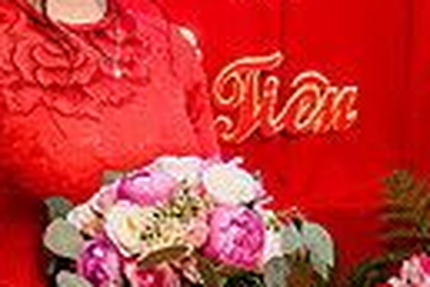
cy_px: 42
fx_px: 3595
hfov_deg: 6.8
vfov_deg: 4.6
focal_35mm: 301
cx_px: 367
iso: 3200
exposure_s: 1/160
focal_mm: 67
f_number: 2.8
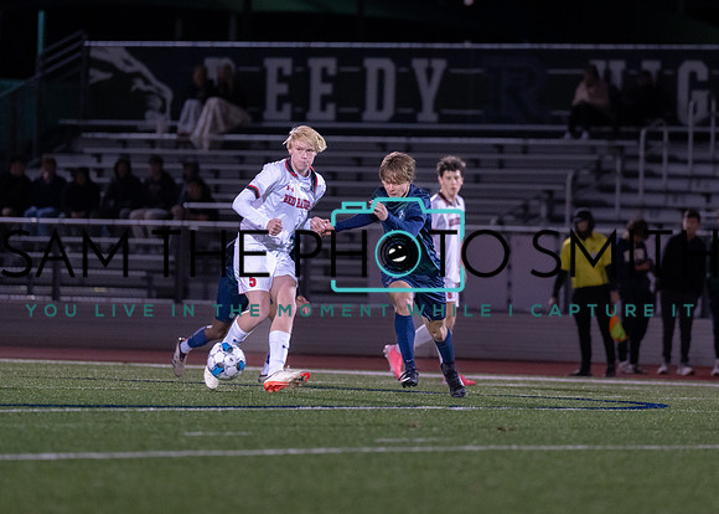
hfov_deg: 6.0
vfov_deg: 4.3
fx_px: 6807
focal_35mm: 333
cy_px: 198
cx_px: 458
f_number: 2.8
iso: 2500
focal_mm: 200
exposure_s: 1/1000
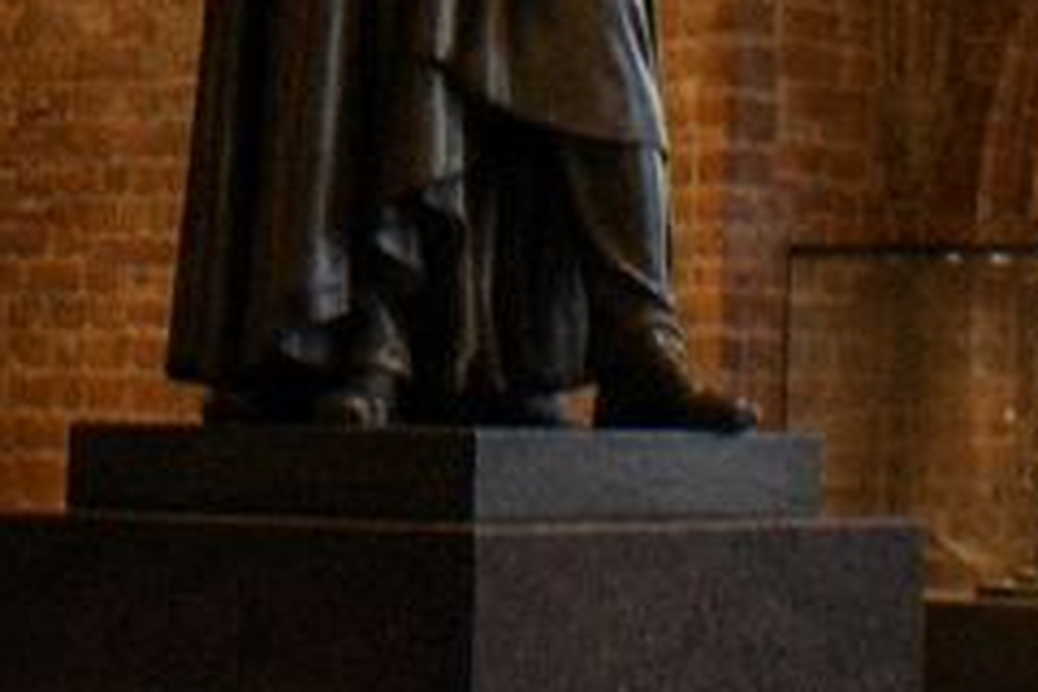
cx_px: 1189
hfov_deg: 10.4
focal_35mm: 196
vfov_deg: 7.0
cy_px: 177
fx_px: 5651
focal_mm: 47
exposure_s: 1/100
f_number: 3.5
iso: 3200
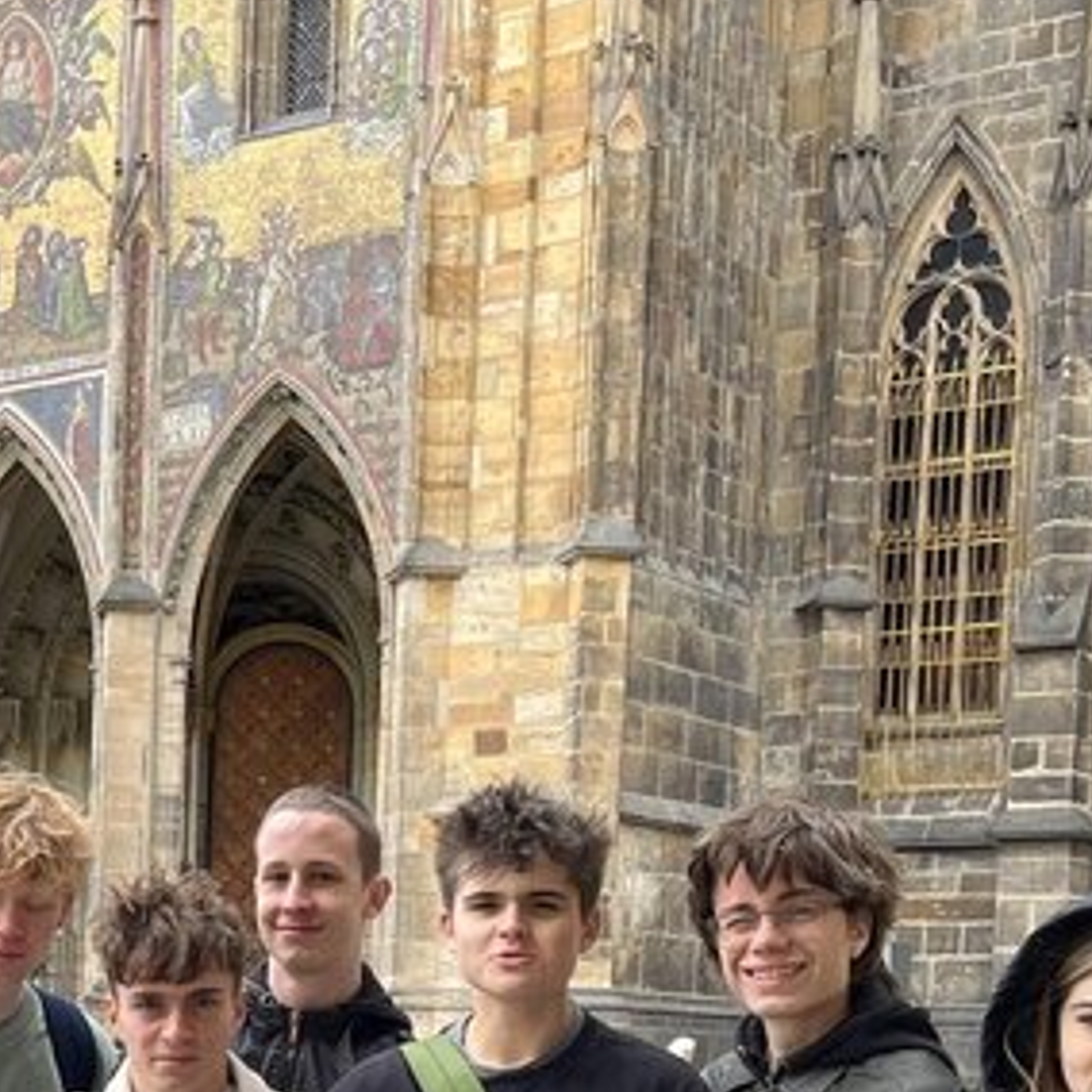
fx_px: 2641
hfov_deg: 22.5
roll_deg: -1.9
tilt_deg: -3.3
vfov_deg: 22.1
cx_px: 0
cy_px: 1196
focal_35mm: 74
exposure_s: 1/215
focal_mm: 5.1
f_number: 1.6
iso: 40
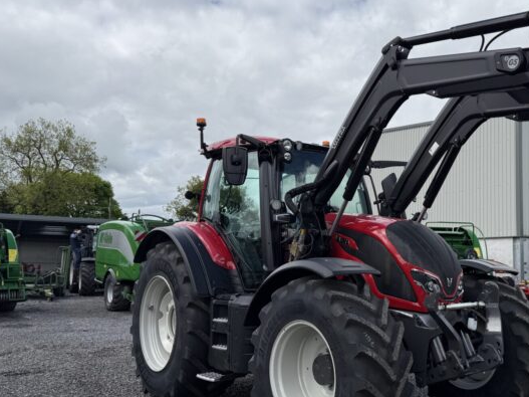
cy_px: 205
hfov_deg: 51.0
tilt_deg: +6.7
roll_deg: -0.9
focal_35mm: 35
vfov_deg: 40.7
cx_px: 380
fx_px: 535
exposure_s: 1/6173
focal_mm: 6.76
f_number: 1.78
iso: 80
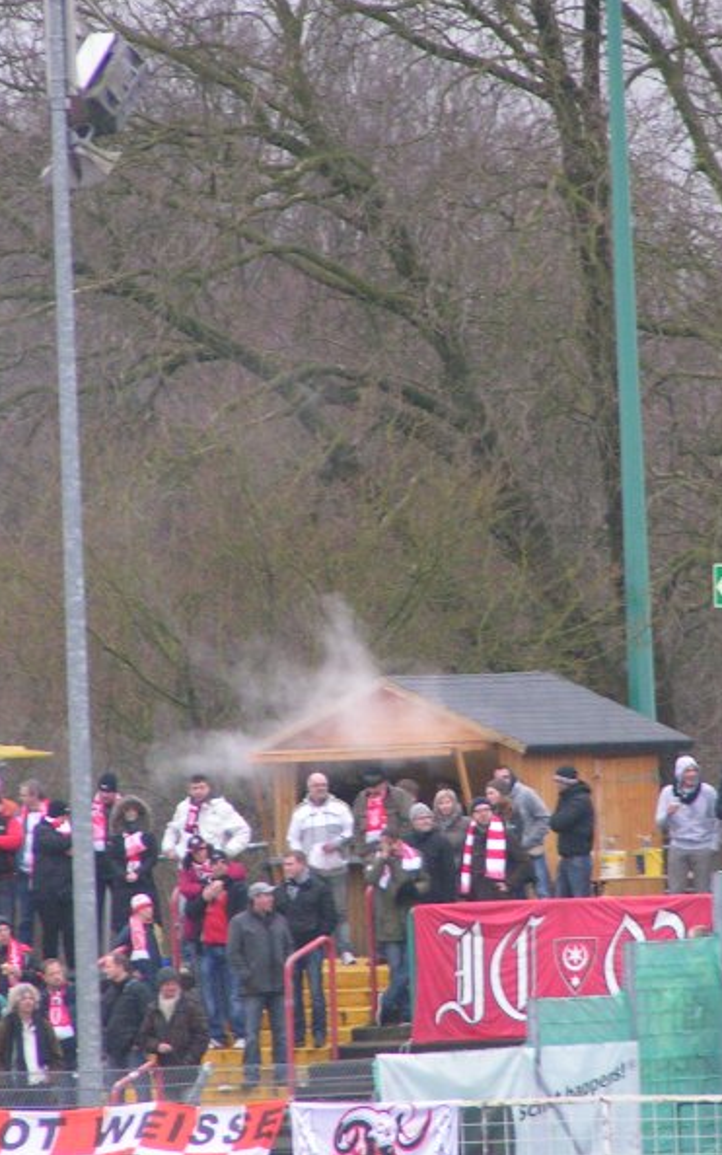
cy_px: 573
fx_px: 17083
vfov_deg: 3.9
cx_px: 387
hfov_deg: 2.4
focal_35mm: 543
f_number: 3.5
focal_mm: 58
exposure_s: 1/200
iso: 200
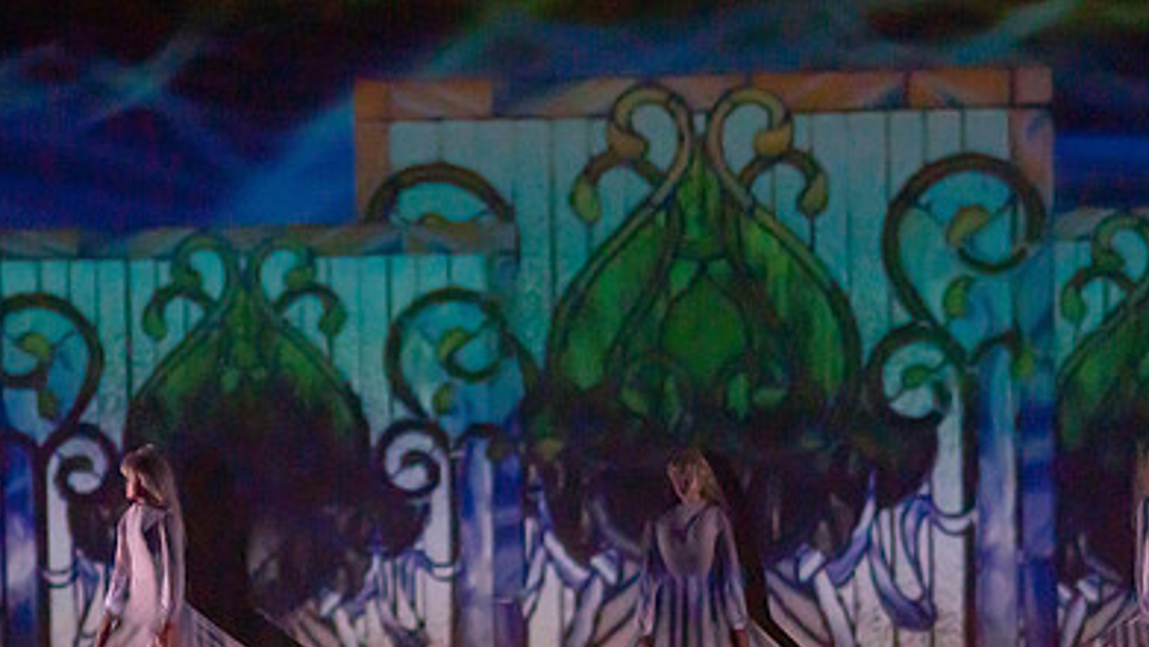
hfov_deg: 7.6
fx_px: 8653
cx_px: 560
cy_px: 564
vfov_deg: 4.3
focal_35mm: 284
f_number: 5.6
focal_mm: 173
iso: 6400
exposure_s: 1/320
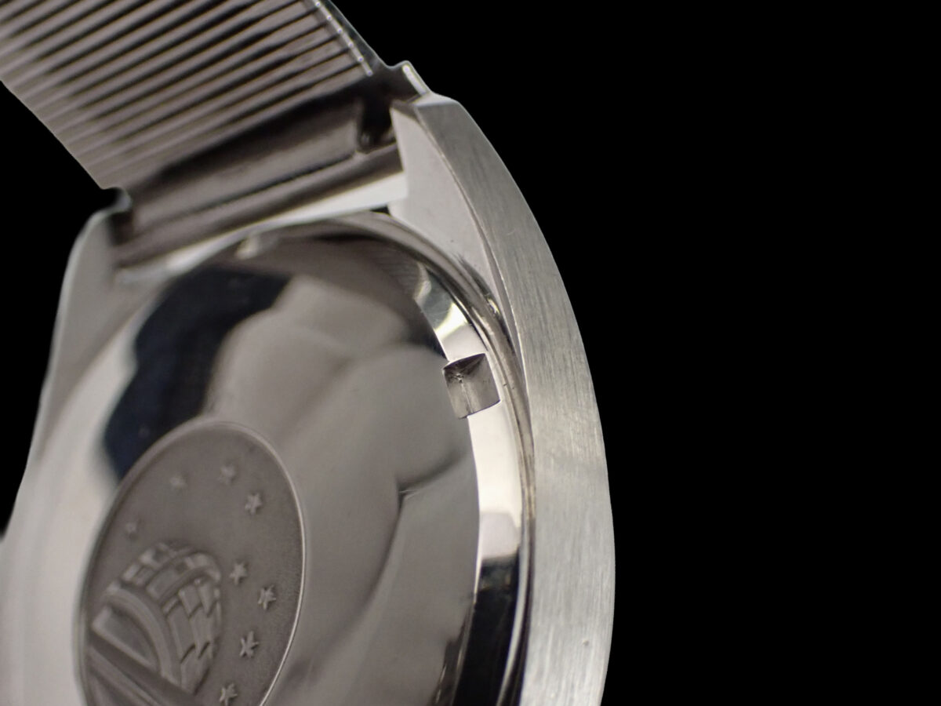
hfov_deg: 31.2
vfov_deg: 23.7
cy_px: 353
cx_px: 470
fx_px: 1685
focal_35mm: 62
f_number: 3.6
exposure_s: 1/100
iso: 800
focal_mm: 11.09
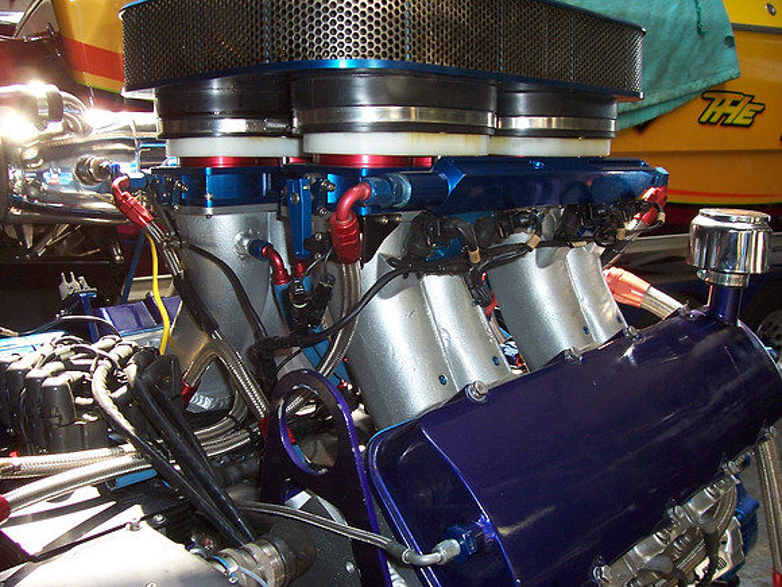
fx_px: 768
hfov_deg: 54.0
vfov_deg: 41.8
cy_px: 294
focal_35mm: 34
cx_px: 391
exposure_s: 1/60
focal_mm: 5.6
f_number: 2.7
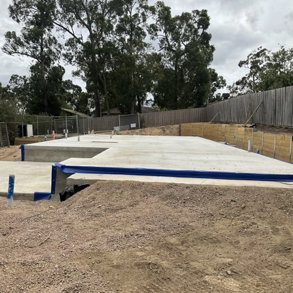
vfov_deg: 47.2
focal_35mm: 35
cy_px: 146
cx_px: 112
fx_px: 335
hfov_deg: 46.9
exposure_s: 1/2058
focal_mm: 3
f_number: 1.8
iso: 25
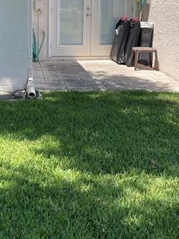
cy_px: 58
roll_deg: +0.6
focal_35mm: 63
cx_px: -2
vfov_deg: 30.2
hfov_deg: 22.4
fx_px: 434
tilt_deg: -7.0
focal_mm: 4.2
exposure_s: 1/1261
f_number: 1.6
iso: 32
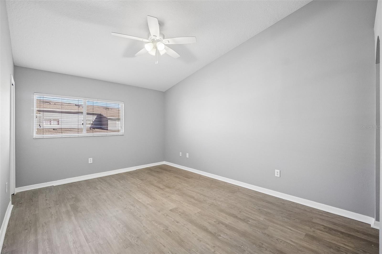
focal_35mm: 15
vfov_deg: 77.3
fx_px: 159
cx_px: 191
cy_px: 127
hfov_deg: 100.4
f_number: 8
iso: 1000
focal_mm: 10
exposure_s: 1/30
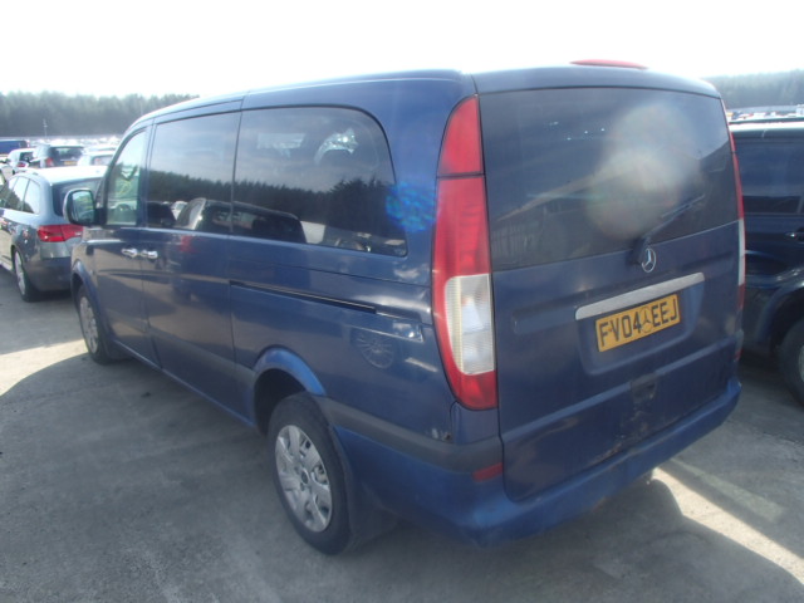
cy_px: 302
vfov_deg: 49.7
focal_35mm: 28
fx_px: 650
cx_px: 402
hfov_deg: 63.4
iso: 100
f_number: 3.9
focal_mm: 5
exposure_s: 1/250
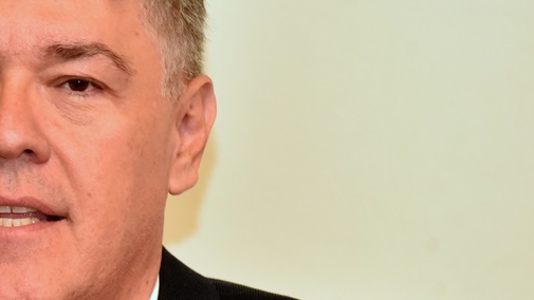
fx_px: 7051
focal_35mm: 498
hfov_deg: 4.3
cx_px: -54
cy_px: 192
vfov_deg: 2.4
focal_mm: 200
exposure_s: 1/60
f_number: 5.6
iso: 5000
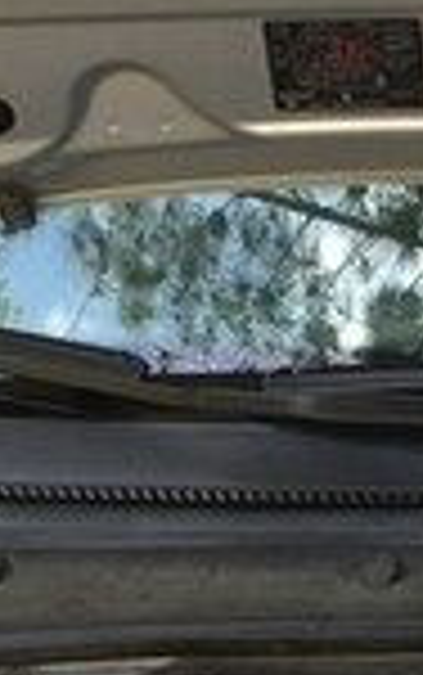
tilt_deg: -26.7
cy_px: 808
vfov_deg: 14.9
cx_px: 382
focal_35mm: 135
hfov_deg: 9.7
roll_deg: +0.3
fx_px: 2485
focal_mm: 4.15
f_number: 2.2
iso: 32
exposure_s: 1/100
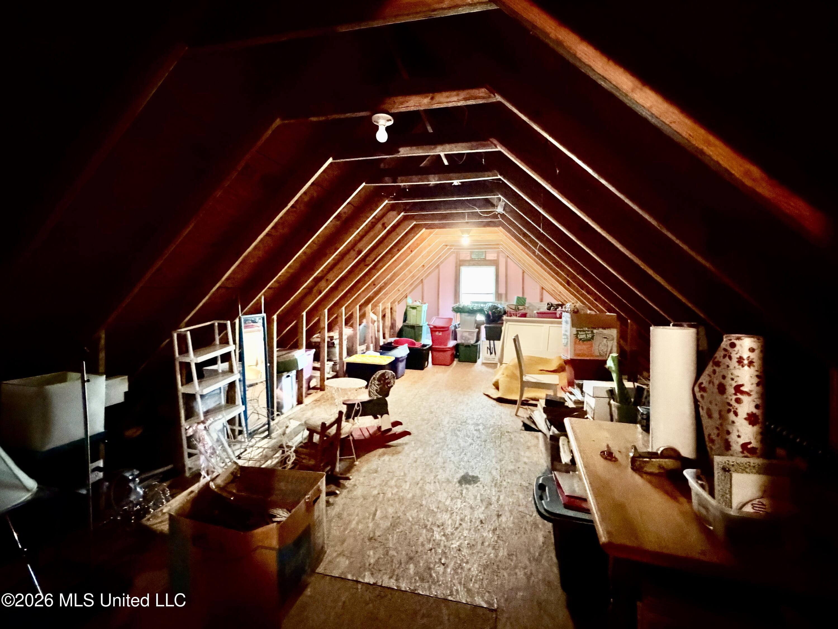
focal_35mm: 14
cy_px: 314
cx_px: 419
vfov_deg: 85.7
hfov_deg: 102.1
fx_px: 339
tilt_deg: -2.9
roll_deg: +1.2
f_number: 2.2
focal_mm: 2.22
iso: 2000
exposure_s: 1/30
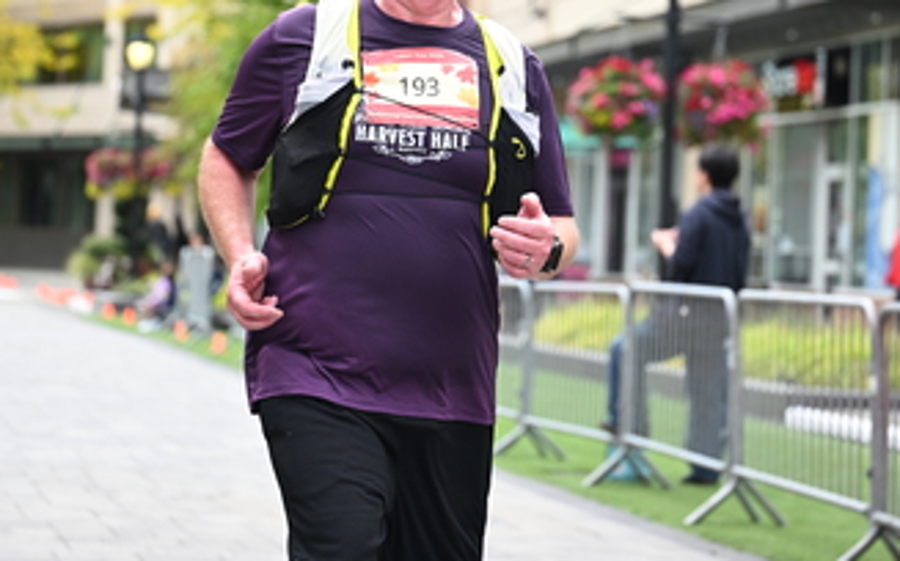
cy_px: 99
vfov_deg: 10.9
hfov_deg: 17.4
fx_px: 2942
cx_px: 464
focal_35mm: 120
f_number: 2.8
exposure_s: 1/1600
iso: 640
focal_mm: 70
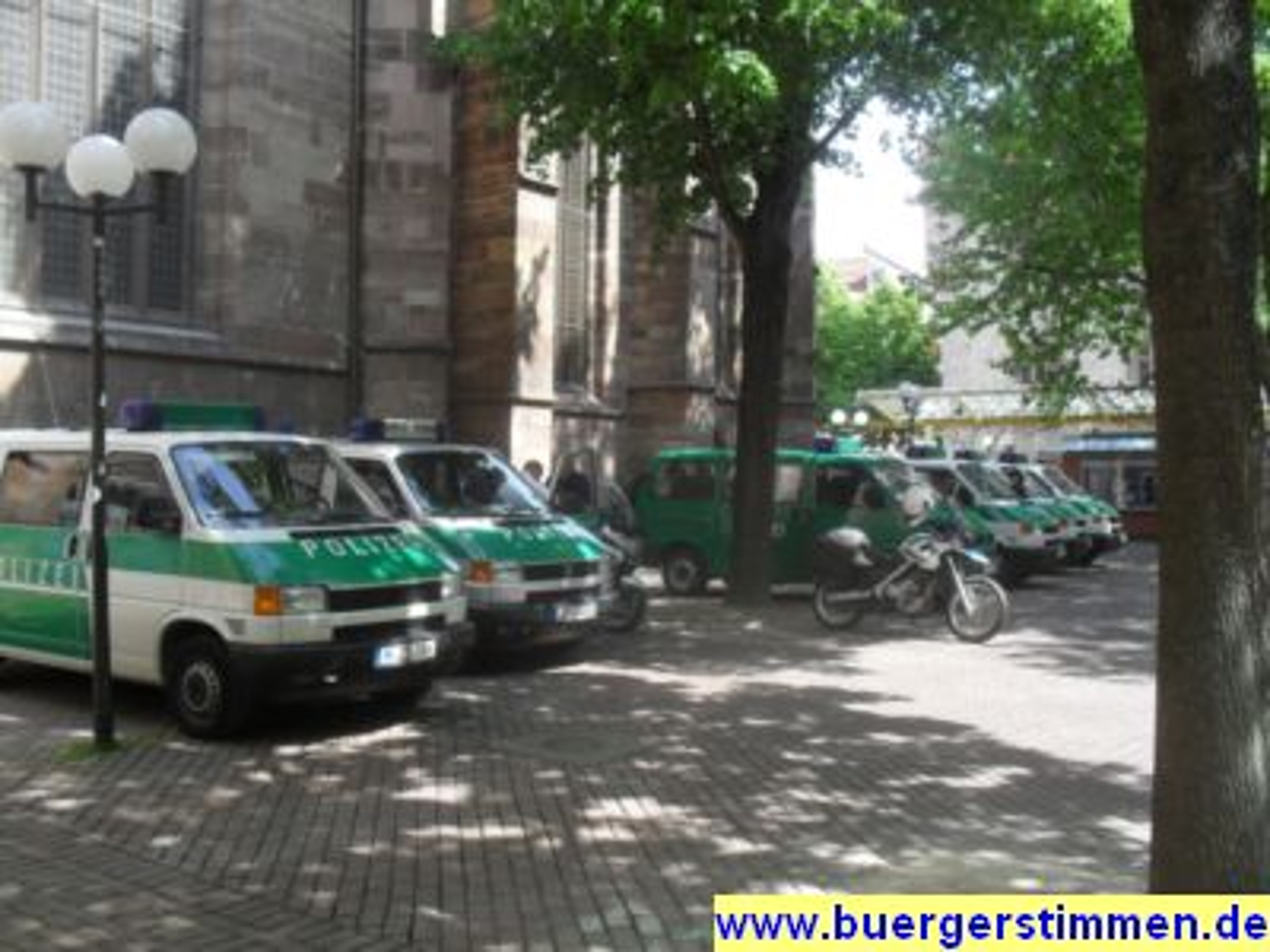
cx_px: 635
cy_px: 476
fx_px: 1284
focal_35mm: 35
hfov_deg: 52.6
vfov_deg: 40.7
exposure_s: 1/250
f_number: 3.2
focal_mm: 6.3
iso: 100
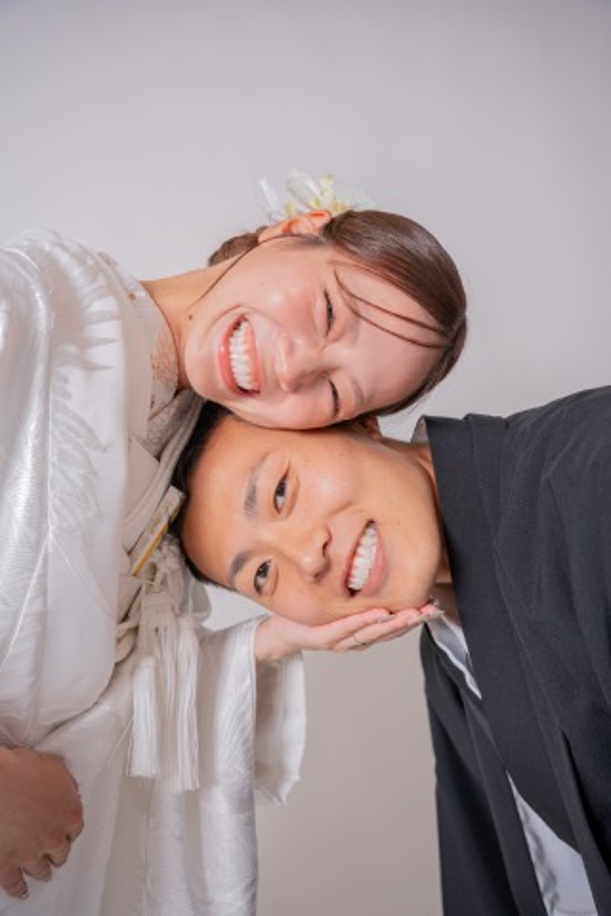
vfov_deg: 60.4
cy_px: 458
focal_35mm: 31
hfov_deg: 42.5
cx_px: 306
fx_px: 787
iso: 800
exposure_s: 1/250
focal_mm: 30.9
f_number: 4
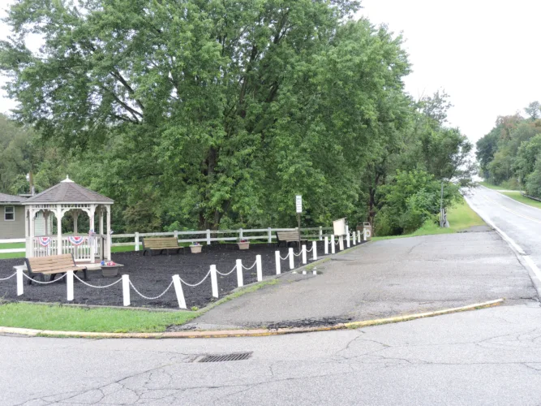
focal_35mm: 47
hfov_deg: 40.4
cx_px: 270
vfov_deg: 30.9
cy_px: 203
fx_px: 734
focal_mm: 8.4
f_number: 3.5
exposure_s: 1/125
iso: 100
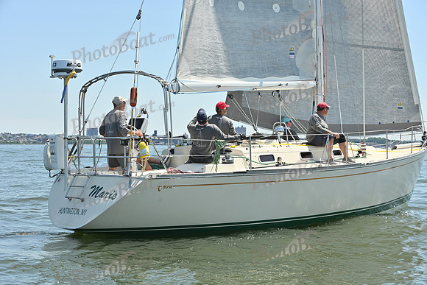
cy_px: 142
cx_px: 214
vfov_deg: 19.5
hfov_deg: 28.8
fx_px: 830
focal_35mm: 70
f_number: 8
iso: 320
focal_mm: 70
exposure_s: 1/1000
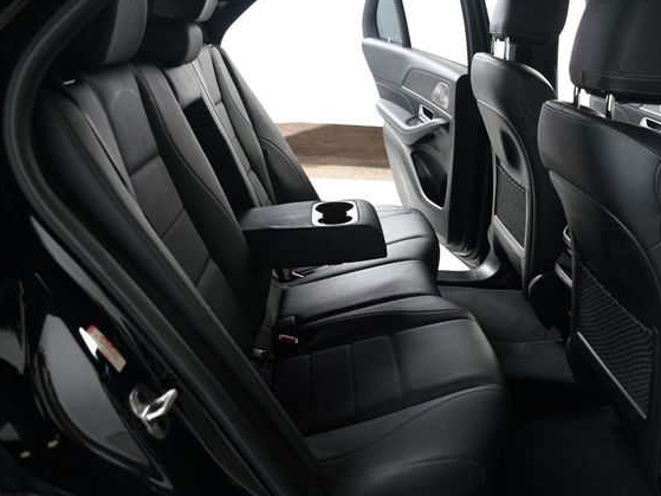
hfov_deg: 55.2
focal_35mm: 33
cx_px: 374
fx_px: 630
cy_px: 246
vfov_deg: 42.9
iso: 100
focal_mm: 20
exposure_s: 1/160
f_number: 3.5
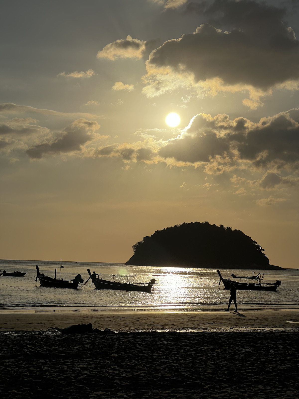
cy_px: 200
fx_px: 887
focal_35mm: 77
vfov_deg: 25.3
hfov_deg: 19.1
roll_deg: -1.8
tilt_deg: +4.5
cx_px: 150
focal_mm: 9
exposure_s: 1/6944
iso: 25
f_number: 2.8
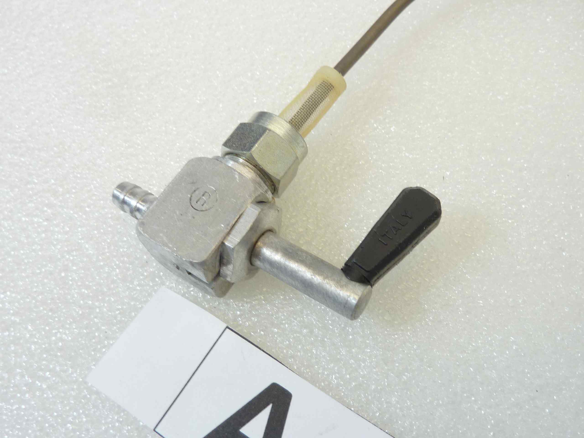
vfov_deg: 41.8
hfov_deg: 54.0
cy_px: 219
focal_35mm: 34
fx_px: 574
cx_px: 292
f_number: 3.3
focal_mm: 4.1
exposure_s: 1/30
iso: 80
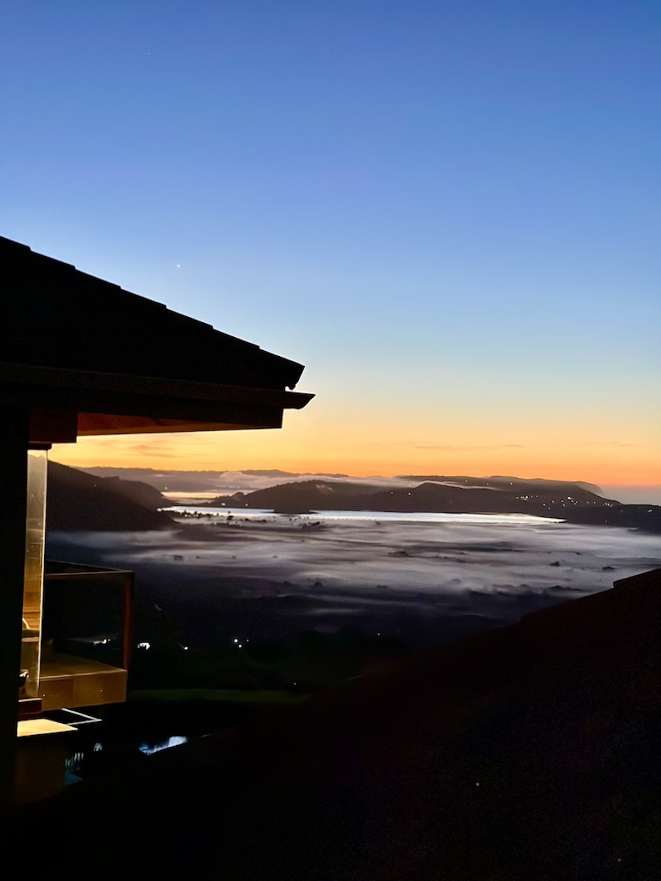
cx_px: 330
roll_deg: -1.8
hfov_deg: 30.3
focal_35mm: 48
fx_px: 1222
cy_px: 440
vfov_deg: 39.7
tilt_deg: +1.8
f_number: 1.78
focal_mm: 6.86
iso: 640
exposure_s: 1/25
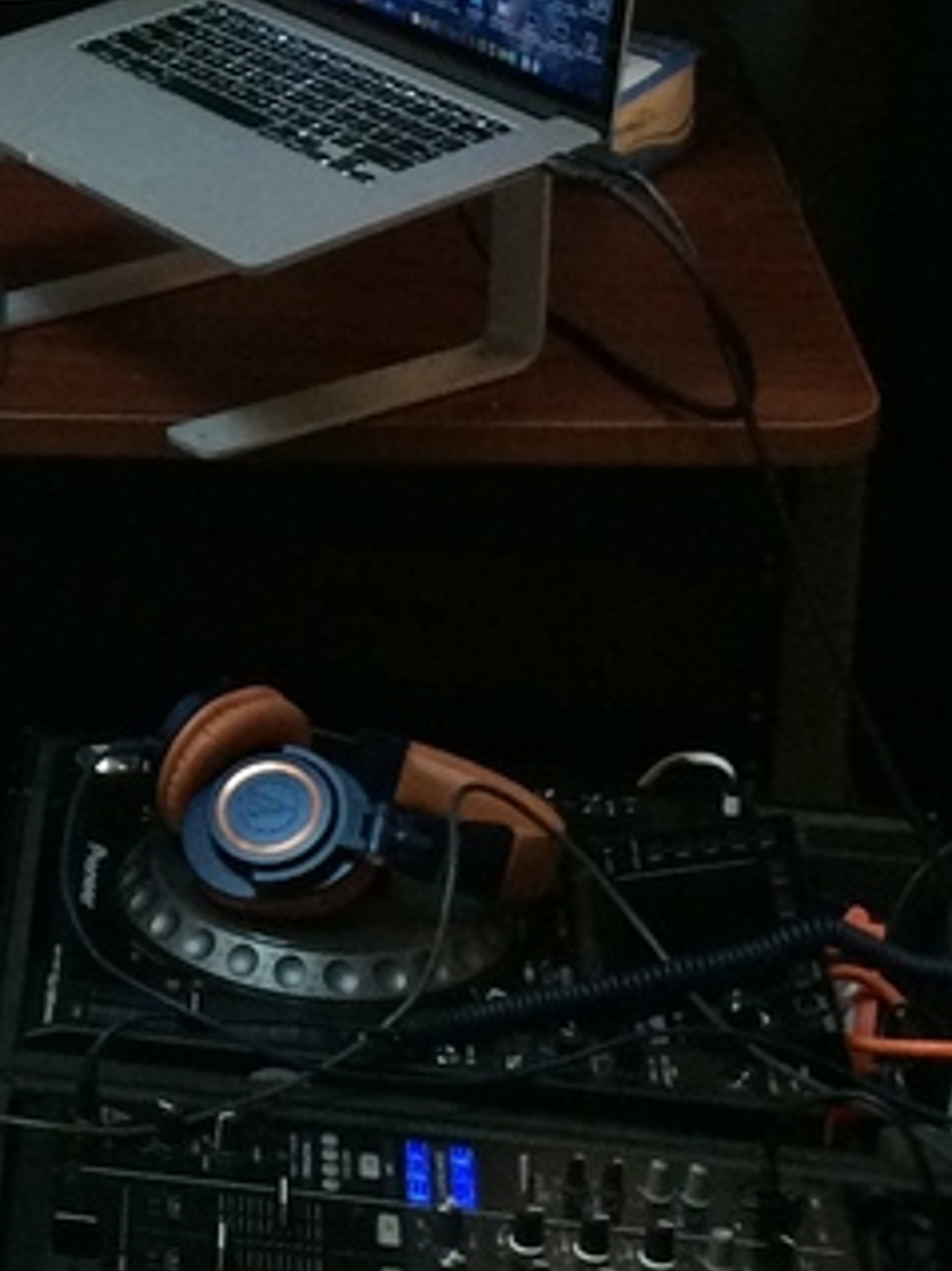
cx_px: -502
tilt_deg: -15.6
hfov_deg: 12.8
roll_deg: +1.5
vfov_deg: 17.5
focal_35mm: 109
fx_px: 4000
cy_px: -108
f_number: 2.2
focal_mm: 4.15
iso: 200
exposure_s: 1/30
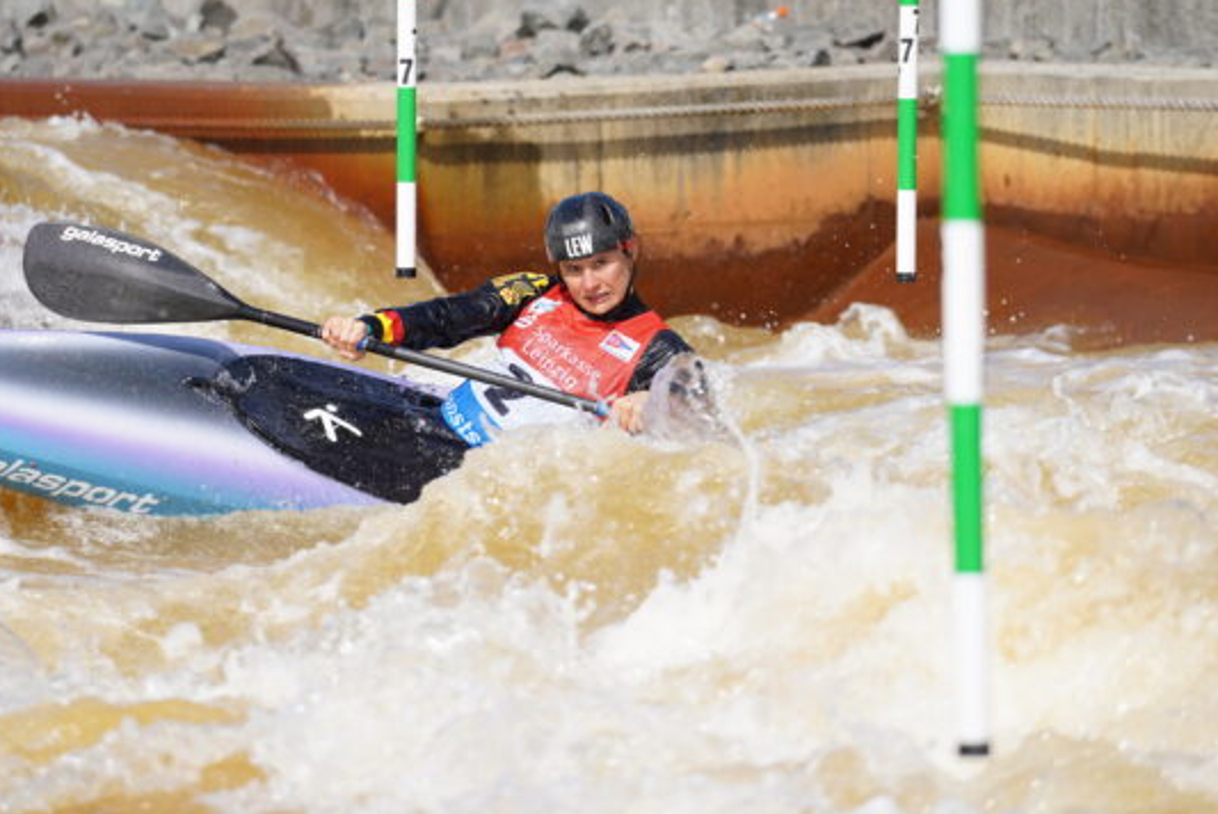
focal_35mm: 275
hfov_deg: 7.5
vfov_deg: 5.0
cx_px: 560
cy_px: 284
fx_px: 9309
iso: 200
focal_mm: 191
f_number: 4
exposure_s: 1/1600
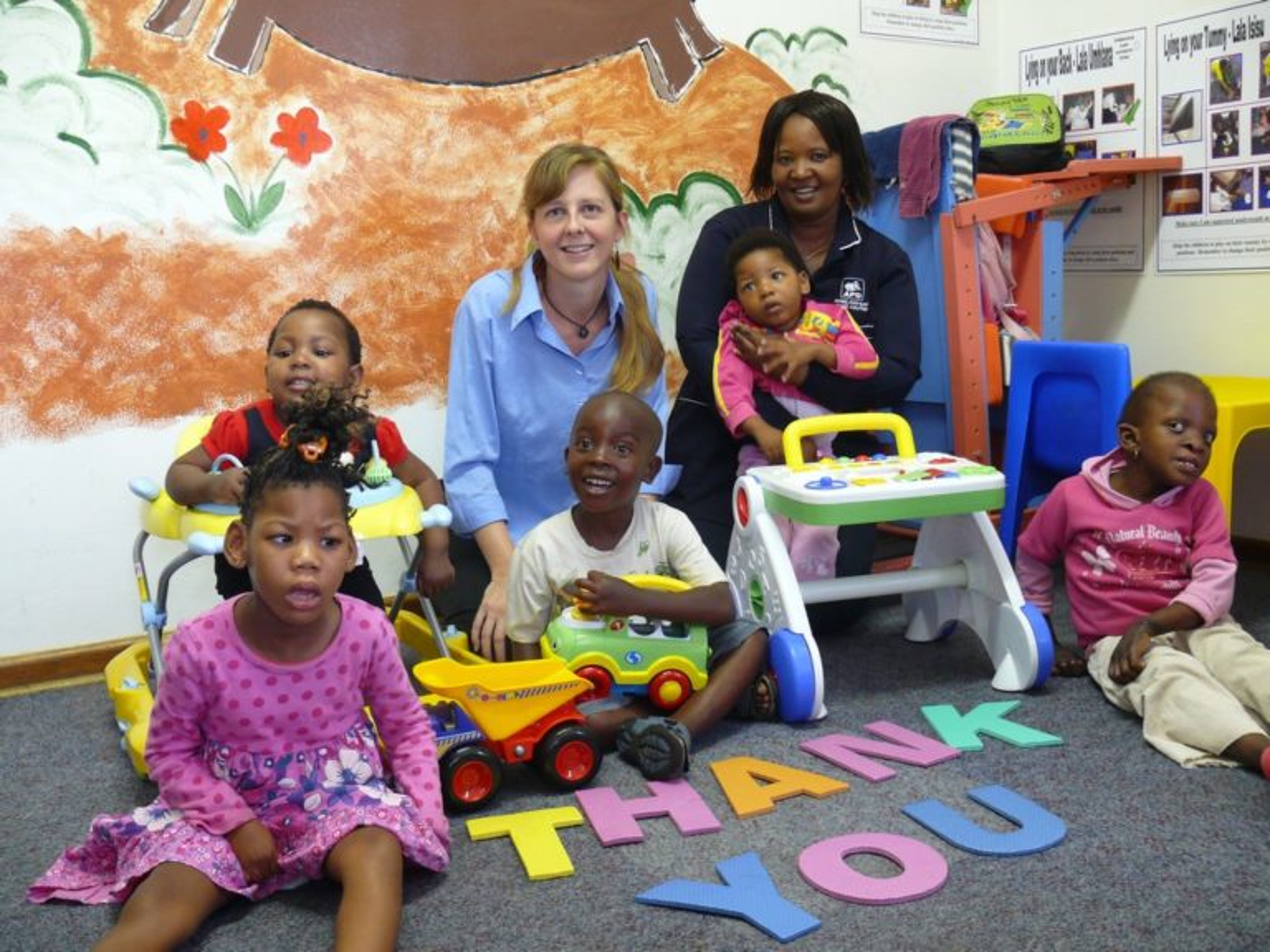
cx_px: 635
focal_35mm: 35
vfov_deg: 40.7
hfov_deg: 52.6
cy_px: 476
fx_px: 1284
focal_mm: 7.4
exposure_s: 1/15
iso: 200
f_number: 2.8
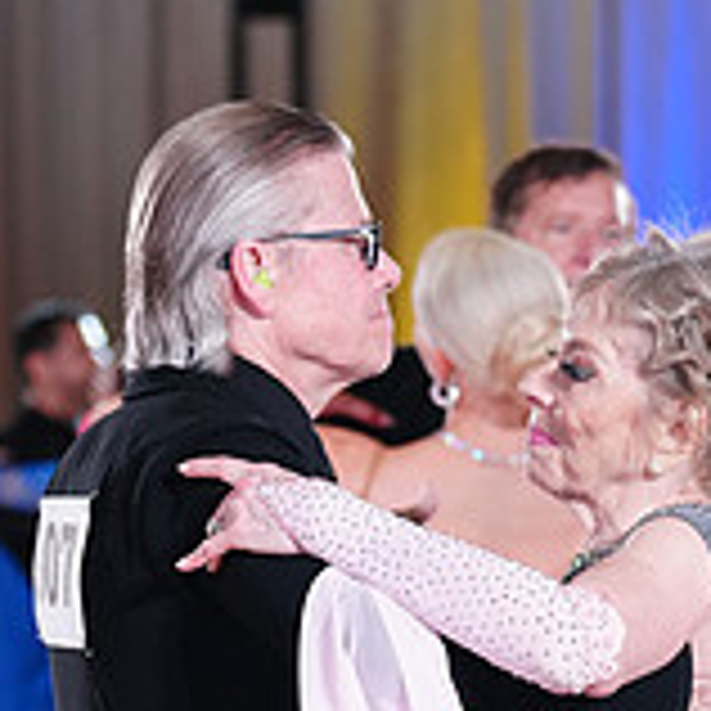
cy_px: 909
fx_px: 5229
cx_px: 412
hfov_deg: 7.8
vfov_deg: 7.7
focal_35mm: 225
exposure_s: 1/400
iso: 1600
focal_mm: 72
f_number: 2.8
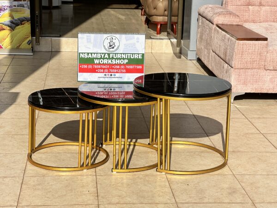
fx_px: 616
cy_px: 104
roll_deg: -2.3
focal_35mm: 77
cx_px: 138
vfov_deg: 19.1
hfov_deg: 25.3
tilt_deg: -12.7
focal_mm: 9
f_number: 2.8
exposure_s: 1/919
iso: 32
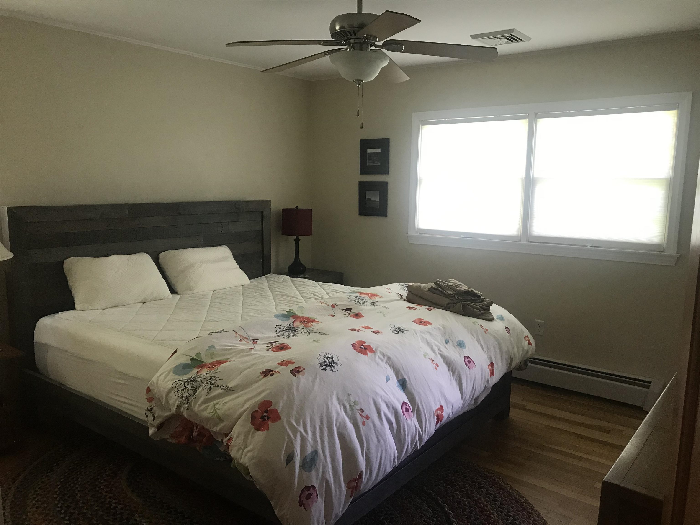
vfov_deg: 49.7
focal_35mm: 28
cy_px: 262
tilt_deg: -8.2
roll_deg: -0.9
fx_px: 566
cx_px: 350
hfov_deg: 63.4
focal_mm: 3.99
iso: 40
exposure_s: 1/20
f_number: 1.8
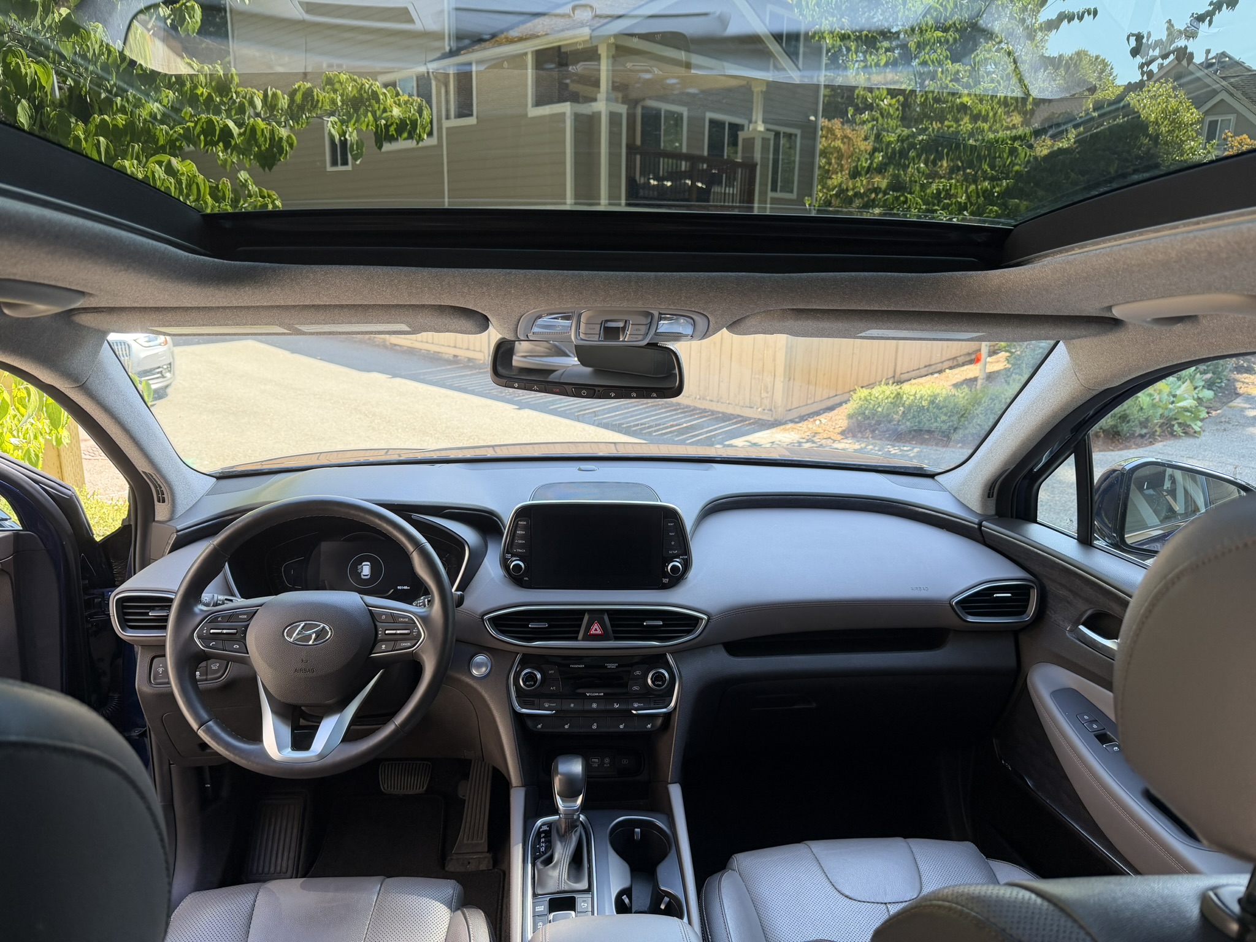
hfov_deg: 71.6
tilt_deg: -14.4
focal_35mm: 24
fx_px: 871
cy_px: 471
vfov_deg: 56.8
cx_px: 628
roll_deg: -1.2
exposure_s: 1/201
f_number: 1.78
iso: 125
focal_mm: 6.76
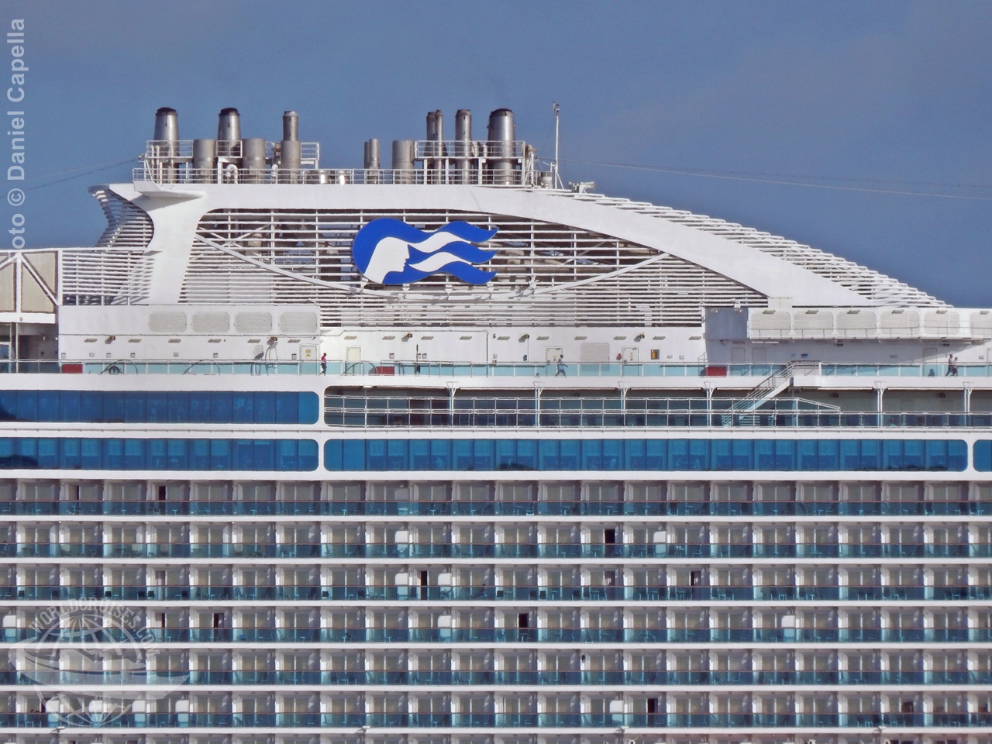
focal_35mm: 675
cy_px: 372
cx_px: 496
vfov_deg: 2.2
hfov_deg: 2.9
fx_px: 19344
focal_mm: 120
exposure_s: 1/1250
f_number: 5.8
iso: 125
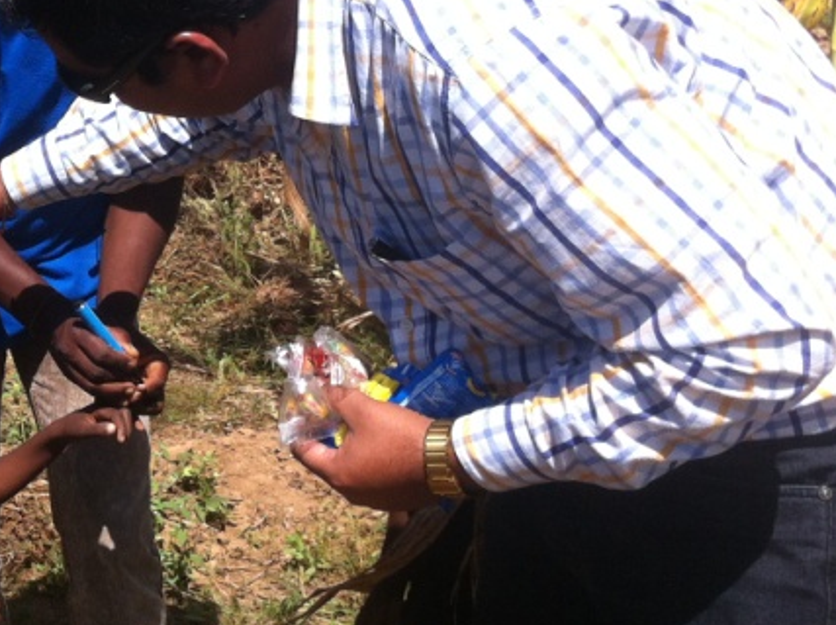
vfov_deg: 17.5
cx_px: -45
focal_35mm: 84
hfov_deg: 22.2
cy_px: 211
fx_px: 2026
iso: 80
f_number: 2.8
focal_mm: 3.85
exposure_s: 1/1257
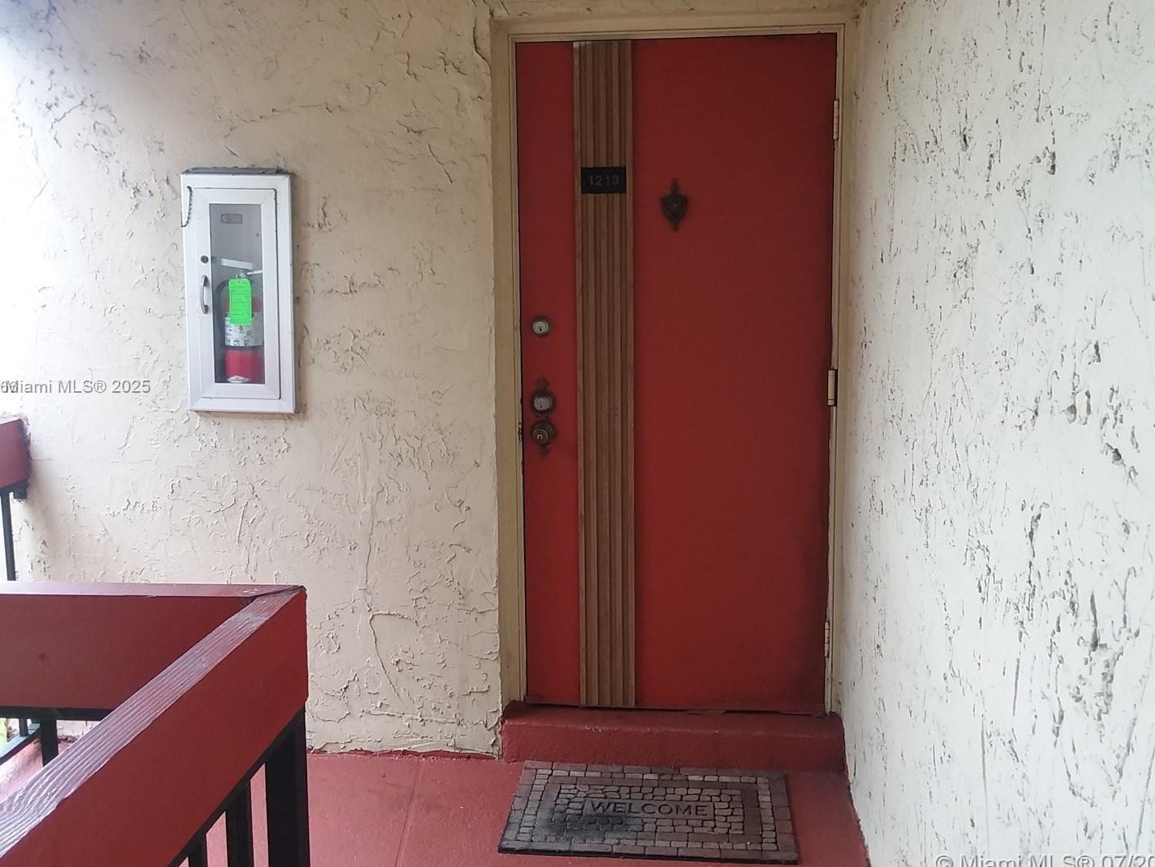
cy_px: 387
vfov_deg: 42.9
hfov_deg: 55.3
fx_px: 1101
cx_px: 544
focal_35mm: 33
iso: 40
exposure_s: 1/30
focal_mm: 2.47
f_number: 1.9
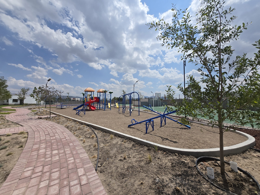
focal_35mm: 13
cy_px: 98
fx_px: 98
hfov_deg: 106.2
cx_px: 130
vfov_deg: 89.9
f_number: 2.2
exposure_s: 1/3160
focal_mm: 1.7
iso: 25
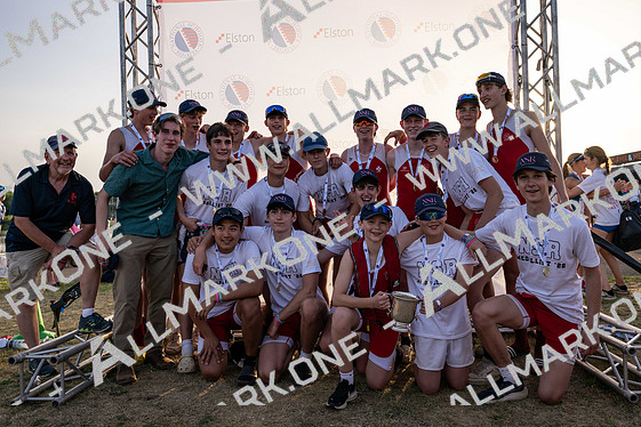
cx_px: 322
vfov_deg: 43.6
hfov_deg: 61.9
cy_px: 210
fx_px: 534
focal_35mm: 30
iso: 64
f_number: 4
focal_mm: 29
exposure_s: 1/500
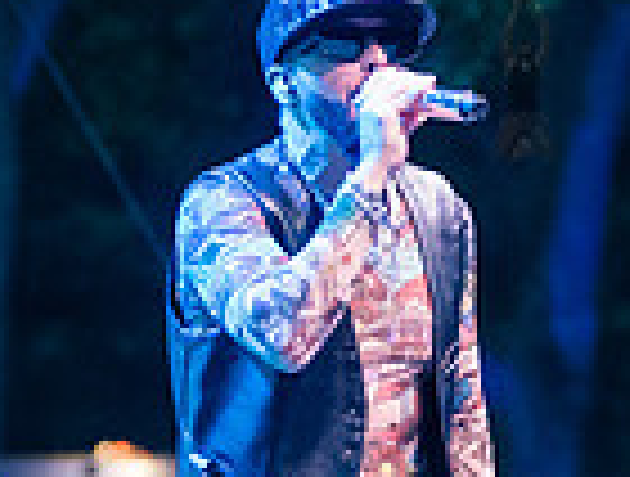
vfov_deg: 2.6
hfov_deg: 3.4
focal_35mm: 585
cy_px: 481
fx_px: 10683
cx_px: 304
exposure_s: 1/200
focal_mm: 120
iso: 5000
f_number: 4
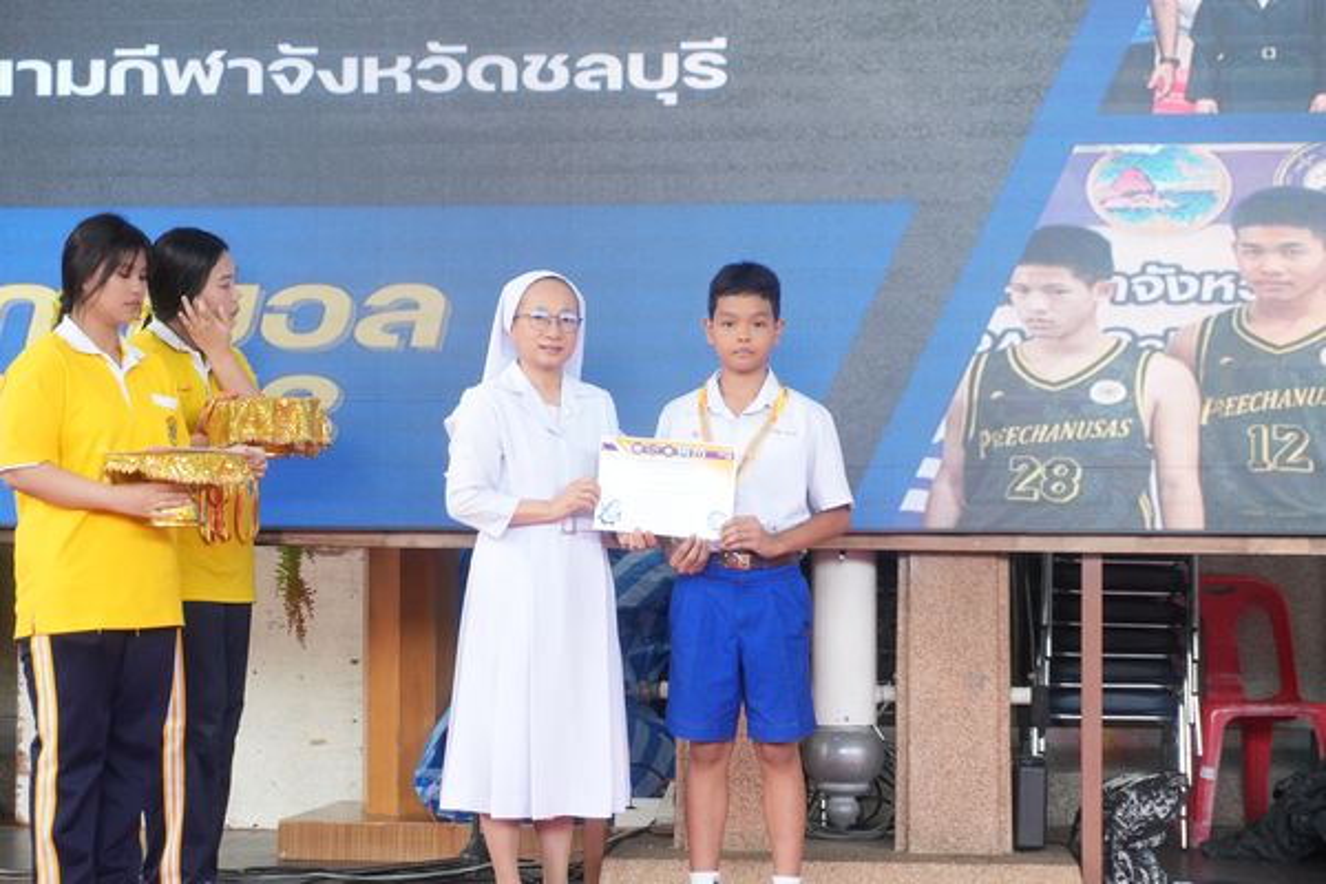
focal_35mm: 75
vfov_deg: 18.2
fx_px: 2762
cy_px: 442
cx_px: 663
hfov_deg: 27.0
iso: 1600
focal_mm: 50
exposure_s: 1/100
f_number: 5.6
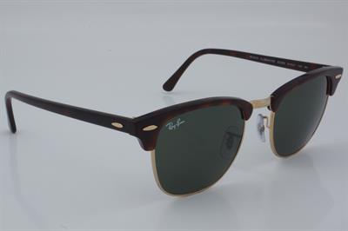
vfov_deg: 20.1
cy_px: 116
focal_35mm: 68
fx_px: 652
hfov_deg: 29.9
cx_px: 174
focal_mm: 45
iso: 100
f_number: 32
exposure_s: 1/4
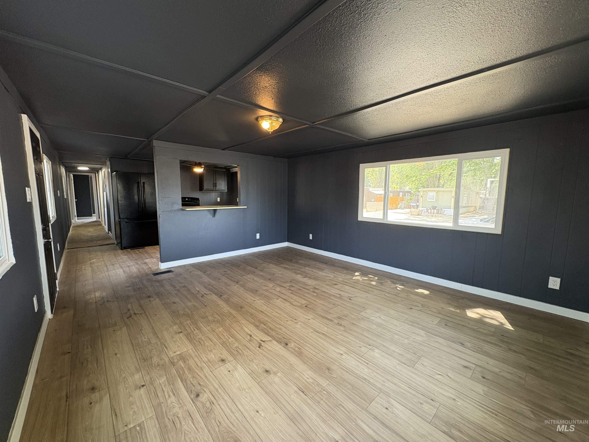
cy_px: 221
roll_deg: -0.1
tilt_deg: -5.9
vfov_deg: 85.7
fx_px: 238
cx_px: 294
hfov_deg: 102.1
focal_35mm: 14
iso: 250
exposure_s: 1/60
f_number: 2.2
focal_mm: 2.22
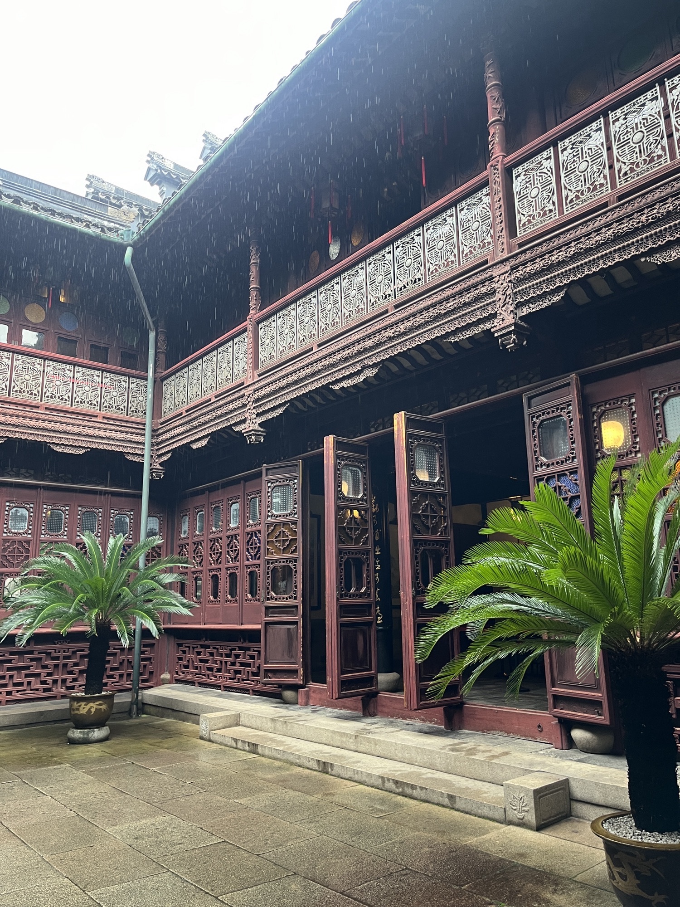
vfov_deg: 67.3
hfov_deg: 53.1
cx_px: 340
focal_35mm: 26
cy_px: 454
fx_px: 681
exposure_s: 1/60
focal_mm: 5.1
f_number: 1.6
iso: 125
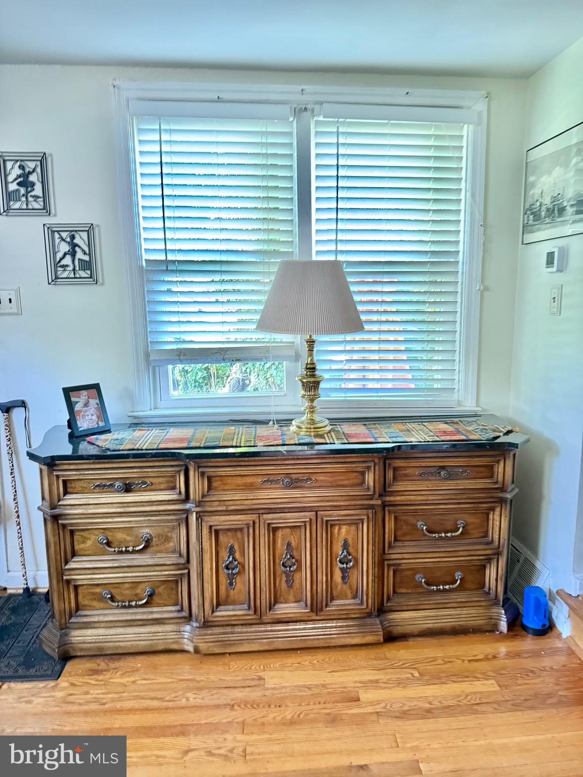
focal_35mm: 24
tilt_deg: -8.7
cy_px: 388
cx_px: 292
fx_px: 539
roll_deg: +0.2
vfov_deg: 71.6
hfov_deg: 56.8
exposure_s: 1/27
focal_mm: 6.76
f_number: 1.78
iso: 1600
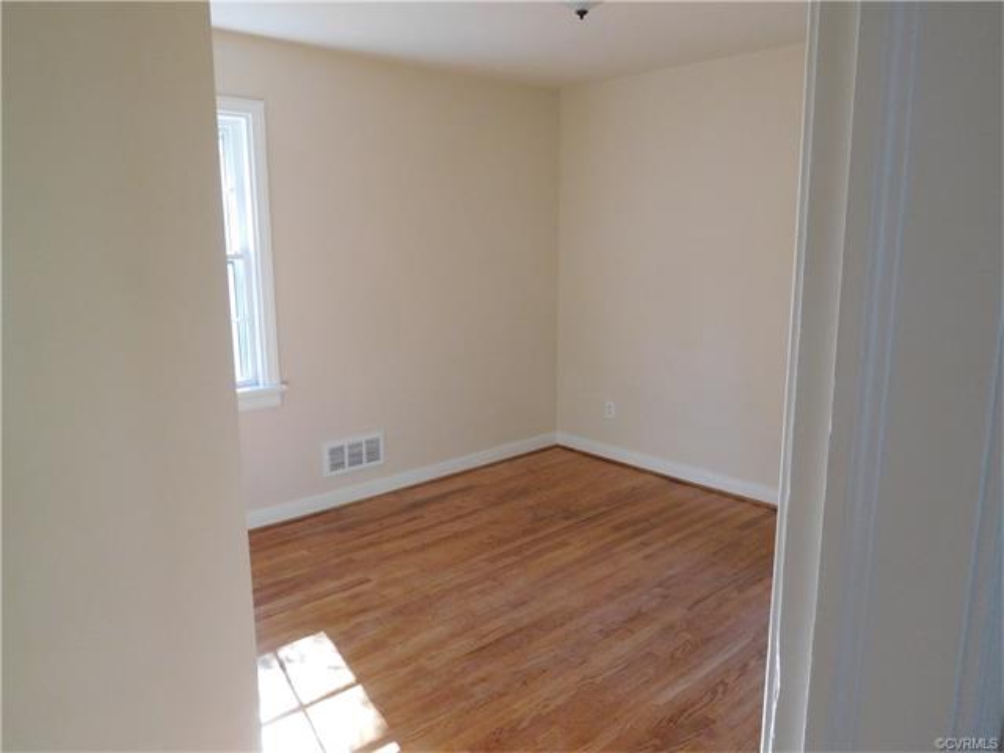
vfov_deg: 54.9
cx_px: 502
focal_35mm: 25
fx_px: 725
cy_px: 376
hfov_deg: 69.4
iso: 320
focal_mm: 4.5
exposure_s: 1/30
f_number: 3.4
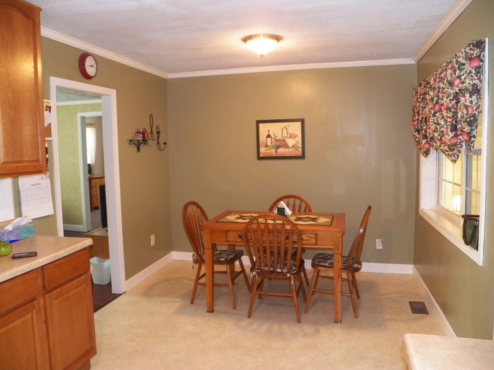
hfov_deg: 63.4
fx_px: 400
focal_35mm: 28
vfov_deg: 49.7
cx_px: 247
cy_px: 185
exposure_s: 1/30
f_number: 2.8
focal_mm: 4.9
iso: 400
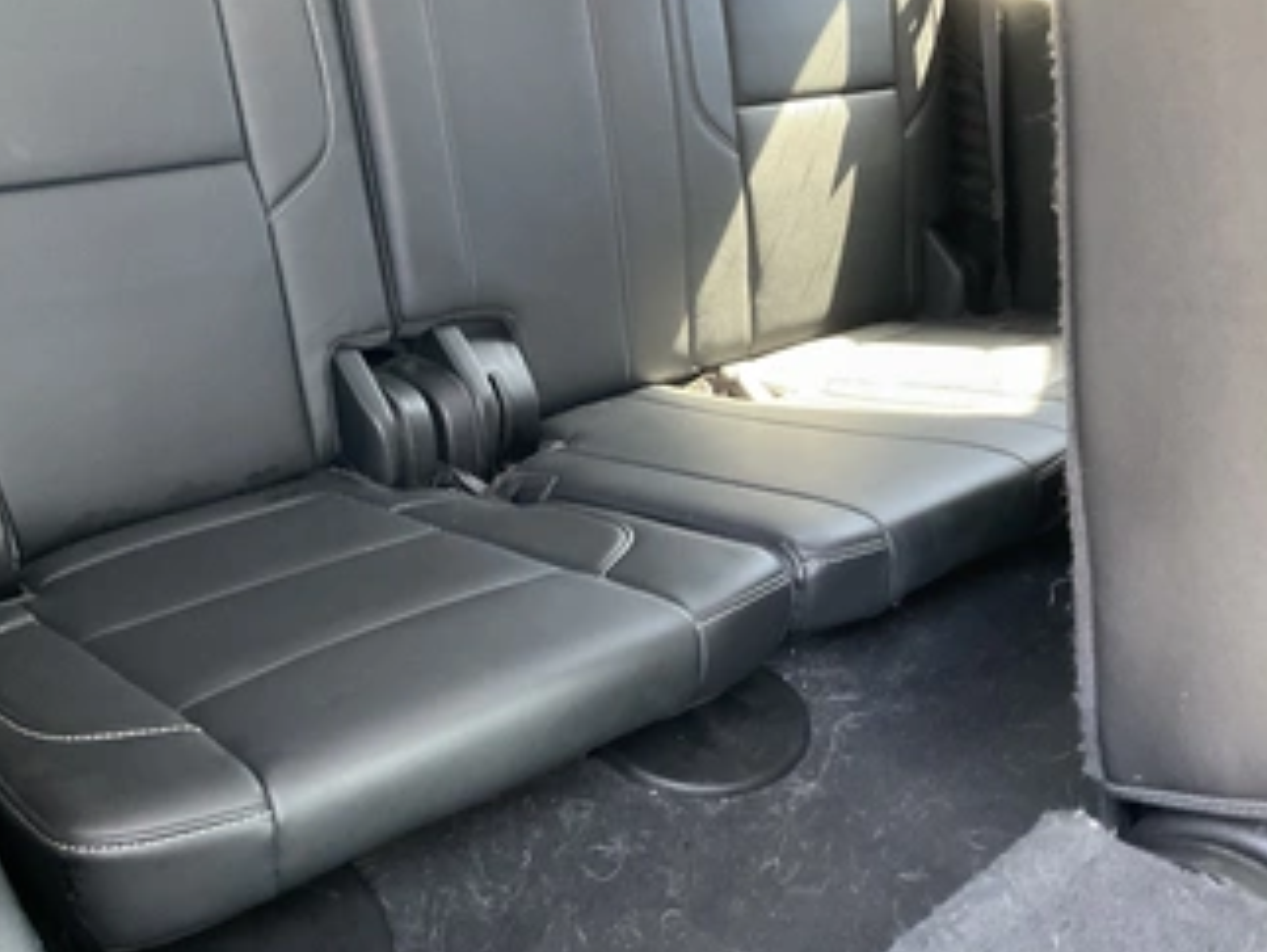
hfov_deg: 51.3
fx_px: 1319
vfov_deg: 39.6
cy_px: 551
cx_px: 641
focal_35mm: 36
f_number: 1.8
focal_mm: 3
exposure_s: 1/46
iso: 320
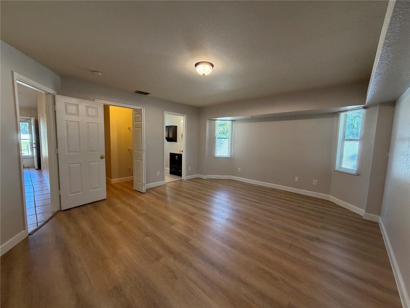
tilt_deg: -5.9
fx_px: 166
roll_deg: -1.0
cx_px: 205
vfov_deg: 85.7
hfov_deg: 102.1
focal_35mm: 14
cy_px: 154
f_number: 2.2
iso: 200
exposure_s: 1/60
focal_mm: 2.22
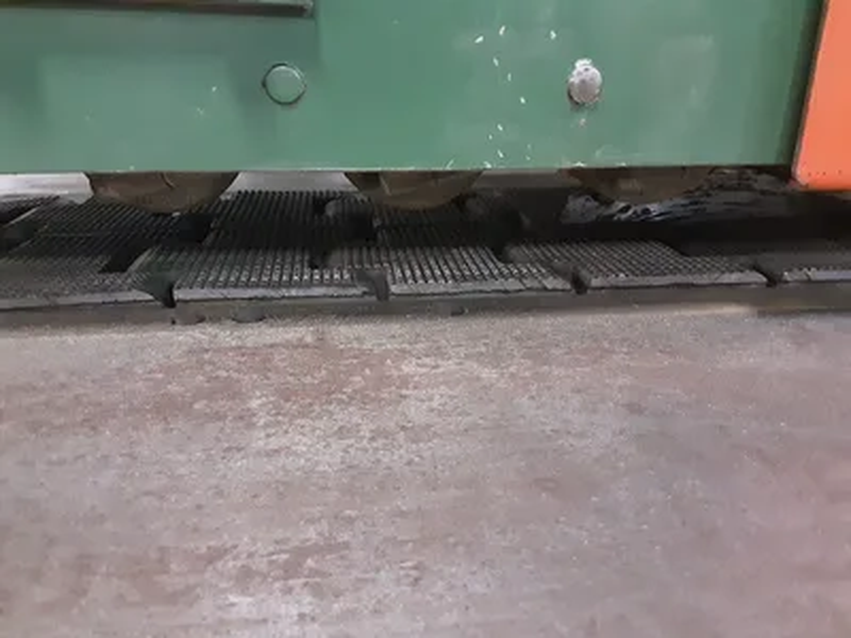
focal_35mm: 28
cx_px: 426
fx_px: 688
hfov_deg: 63.4
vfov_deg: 49.7
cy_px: 319
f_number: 1.9
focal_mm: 2.9
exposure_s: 1/17
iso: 640
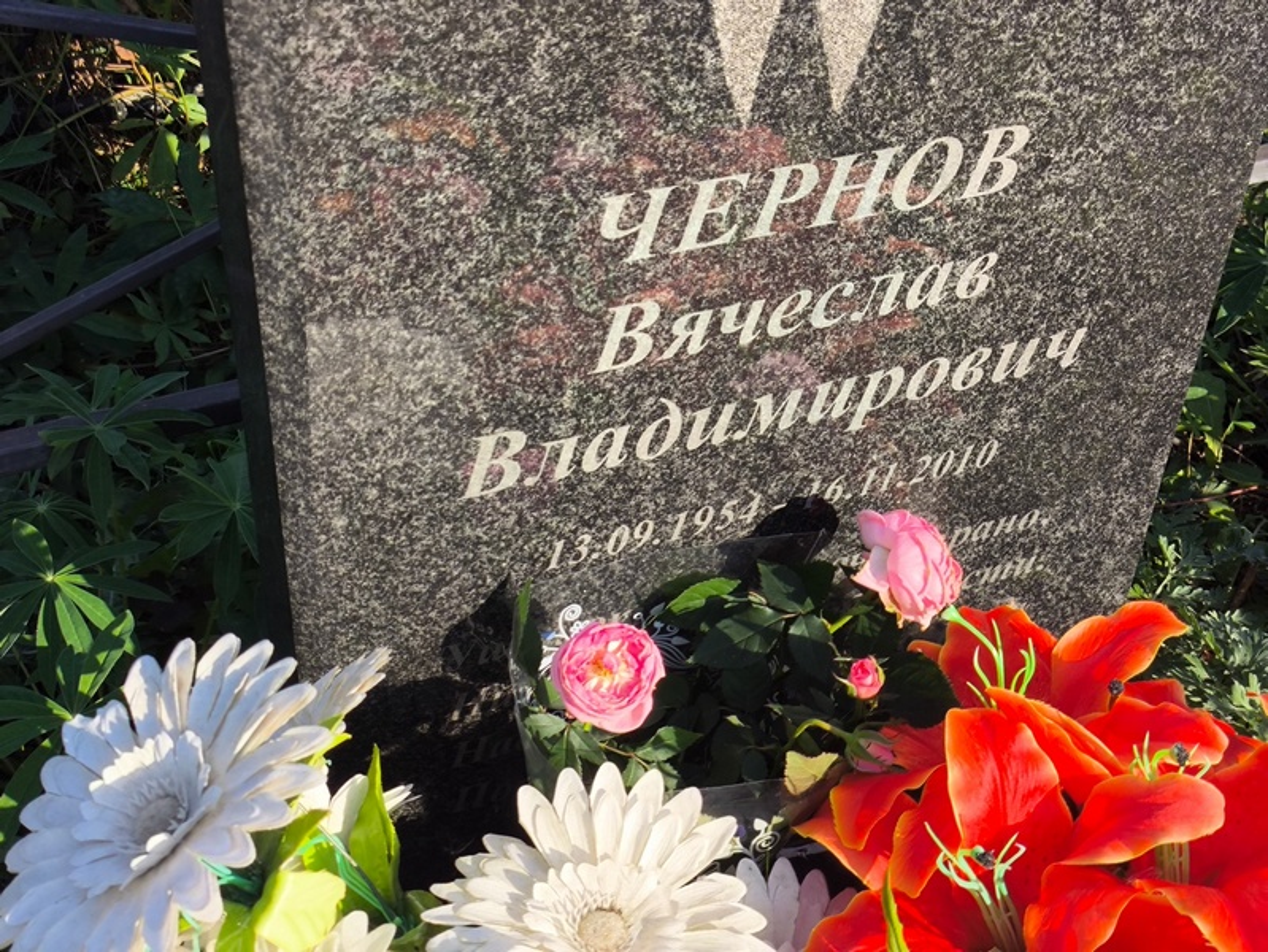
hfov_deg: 38.2
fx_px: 1832
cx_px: 634
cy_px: 476
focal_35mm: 50
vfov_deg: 29.1
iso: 50
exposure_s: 1/1118
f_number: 1.7
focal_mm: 4.71
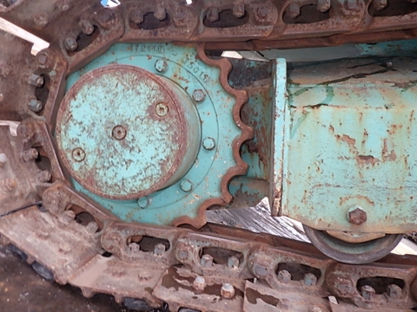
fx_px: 337
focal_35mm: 28
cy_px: 156
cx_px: 208
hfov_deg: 63.4
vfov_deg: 49.7
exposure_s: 1/40
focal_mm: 5
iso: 200
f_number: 3.5
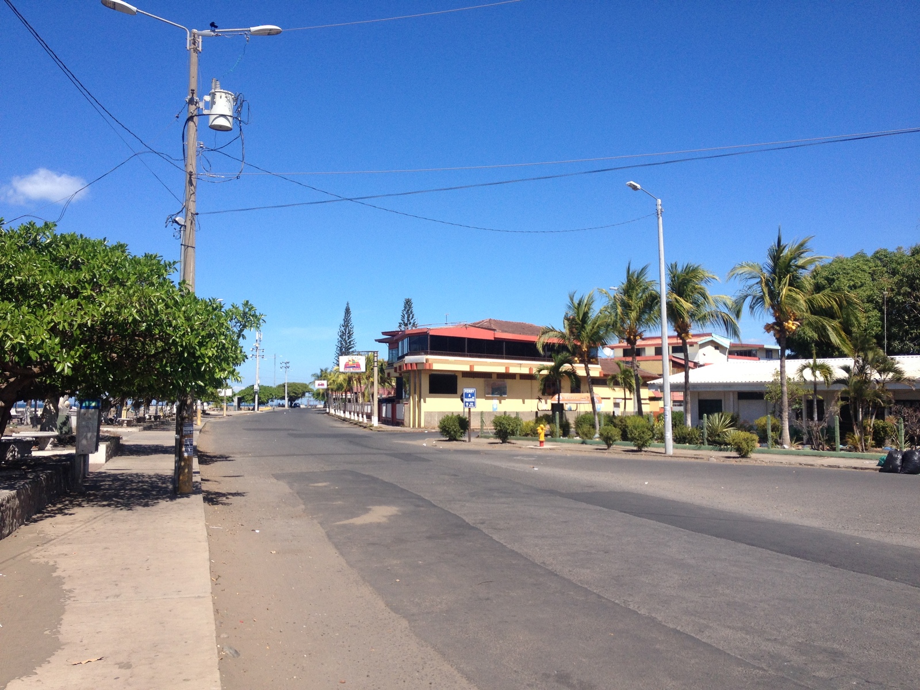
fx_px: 930
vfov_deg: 40.7
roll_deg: +0.3
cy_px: 345
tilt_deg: +1.3
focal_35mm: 35
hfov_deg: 52.6
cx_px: 460
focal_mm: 4.28
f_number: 2.4
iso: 50
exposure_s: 1/1905
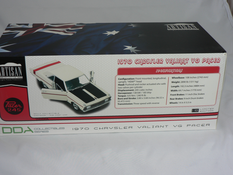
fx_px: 363
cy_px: 88
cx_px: 116
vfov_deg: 27.0
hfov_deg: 35.5
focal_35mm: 54
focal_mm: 9.1
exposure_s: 1/60
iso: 80
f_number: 2.8
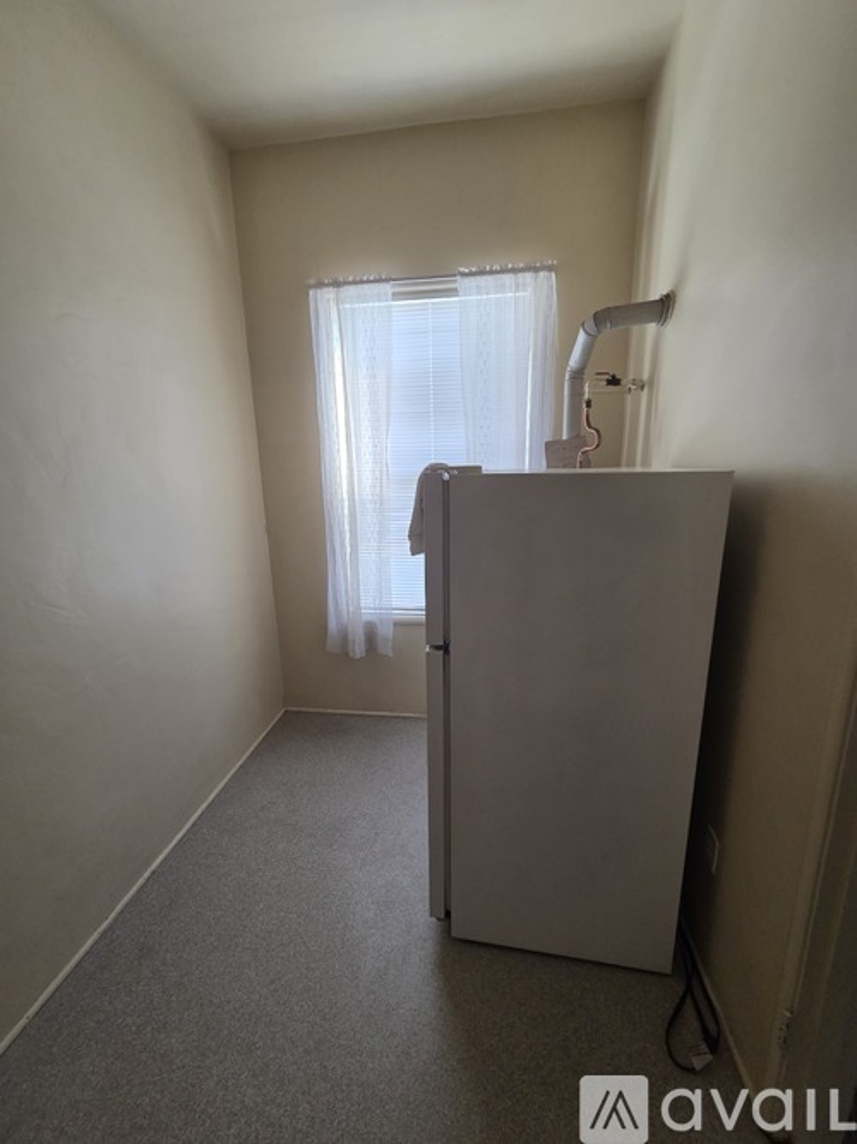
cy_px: 572
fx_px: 429
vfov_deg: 106.2
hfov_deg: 89.9
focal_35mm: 13
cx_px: 428
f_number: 2.2
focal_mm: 2.2
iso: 250
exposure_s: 1/100
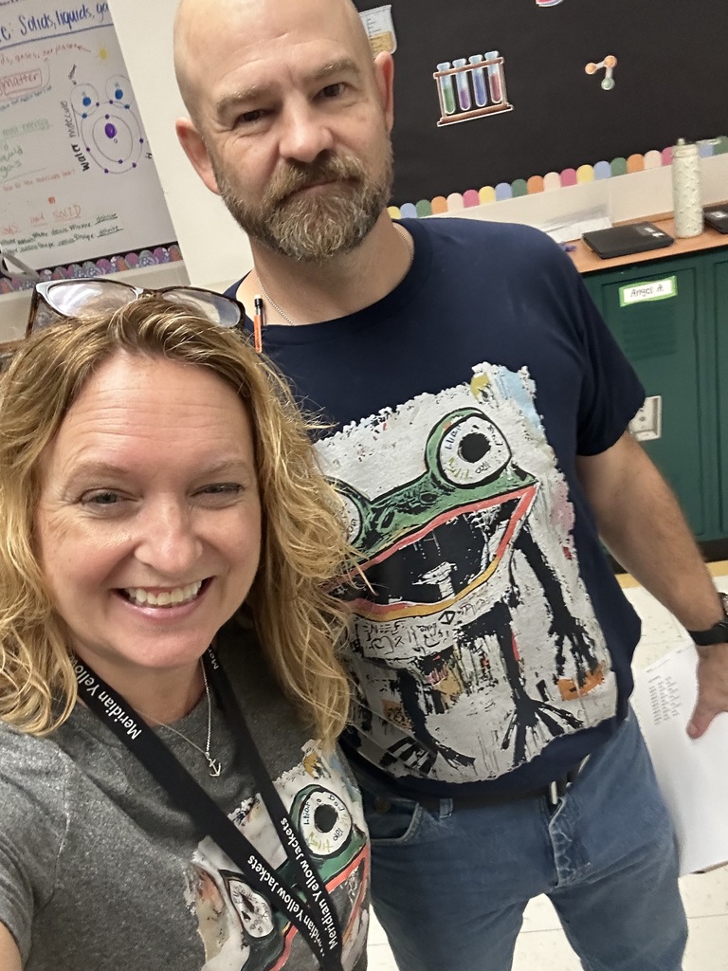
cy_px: 486
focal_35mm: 30
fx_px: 841
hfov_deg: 46.8
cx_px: 364
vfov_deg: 60.0
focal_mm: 2.69
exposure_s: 1/60
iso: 200
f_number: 1.9
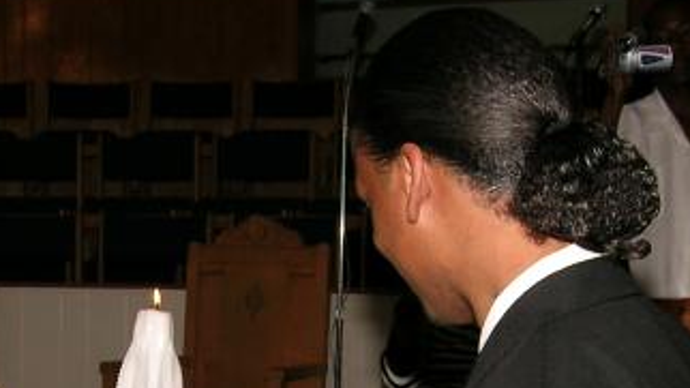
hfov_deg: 25.2
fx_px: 1537
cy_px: 476
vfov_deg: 13.9
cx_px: 229
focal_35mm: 84
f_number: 4.1
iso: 50
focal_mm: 6.5
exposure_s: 1/60.1
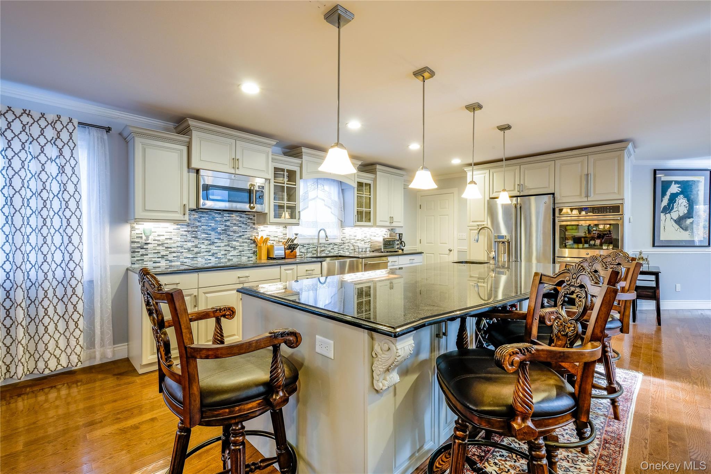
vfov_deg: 77.3
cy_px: 237
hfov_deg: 100.4
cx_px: 356
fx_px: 296
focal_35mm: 15
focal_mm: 10
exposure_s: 1/5
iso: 400
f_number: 10
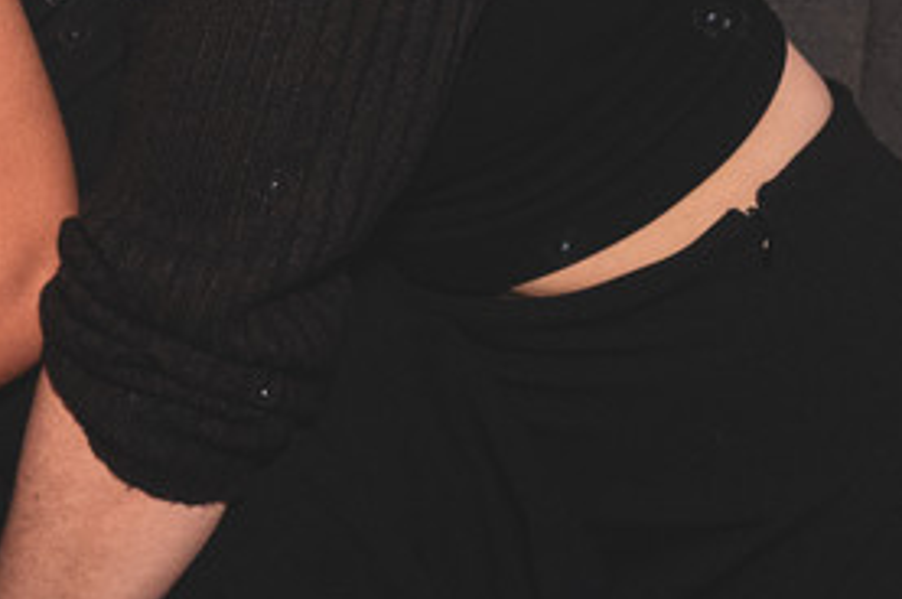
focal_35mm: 136
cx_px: -890
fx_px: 3404
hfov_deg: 13.1
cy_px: -72
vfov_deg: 9.9
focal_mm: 24
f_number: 4
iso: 1250
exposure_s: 1/60
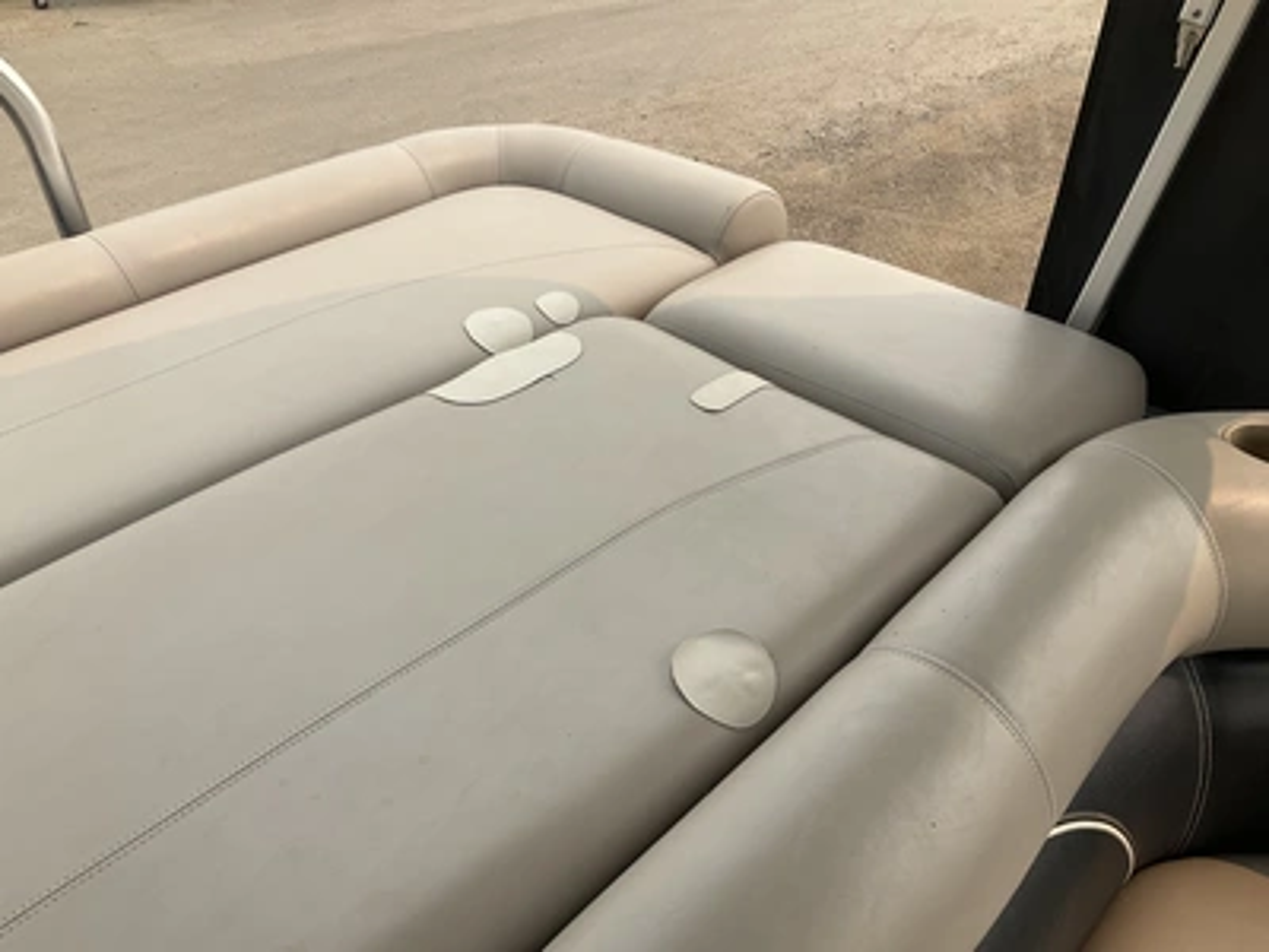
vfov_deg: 48.2
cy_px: 476
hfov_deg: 61.7
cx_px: 634
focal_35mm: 29
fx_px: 1063
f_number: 1.8
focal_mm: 3
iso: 25
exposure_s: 1/1342
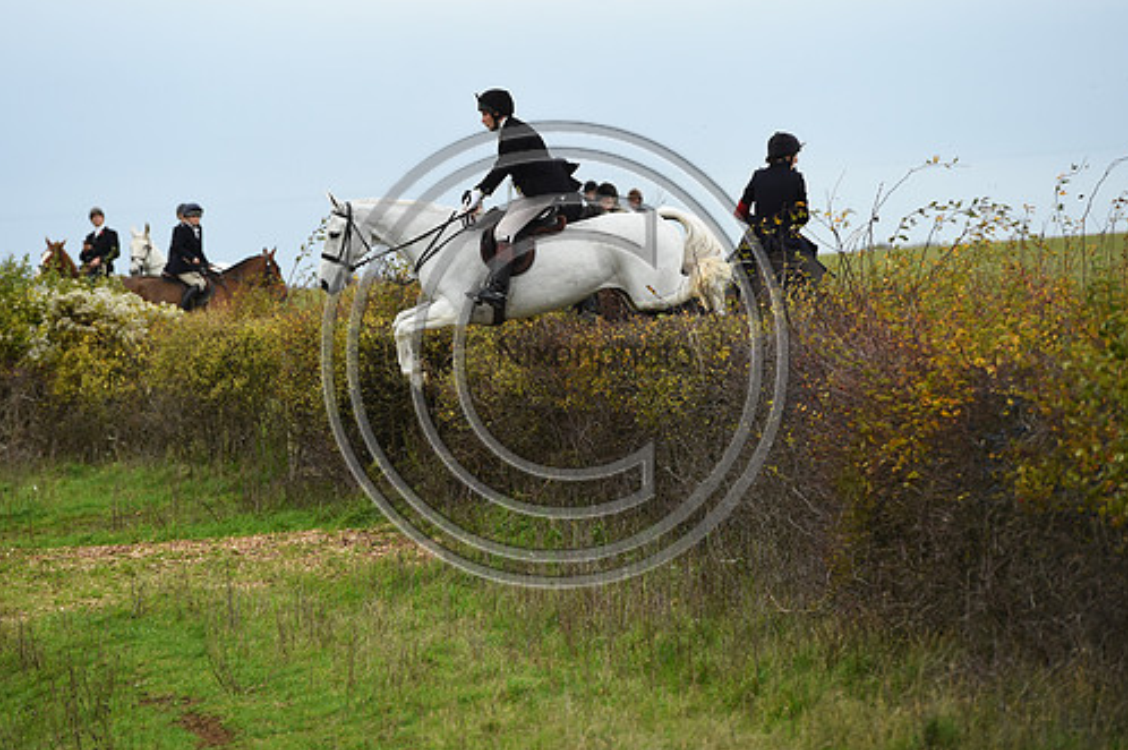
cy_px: 324
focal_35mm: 233
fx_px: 7293
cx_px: 530
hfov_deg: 8.8
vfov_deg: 5.9
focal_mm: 200
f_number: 5
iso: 1600
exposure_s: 1/1000
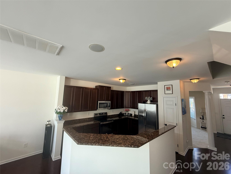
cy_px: 87
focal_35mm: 14
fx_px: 93
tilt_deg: +6.6
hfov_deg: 102.1
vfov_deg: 85.7
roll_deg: -1.4
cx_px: 116
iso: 250
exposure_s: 1/120
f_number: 2.2
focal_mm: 2.22
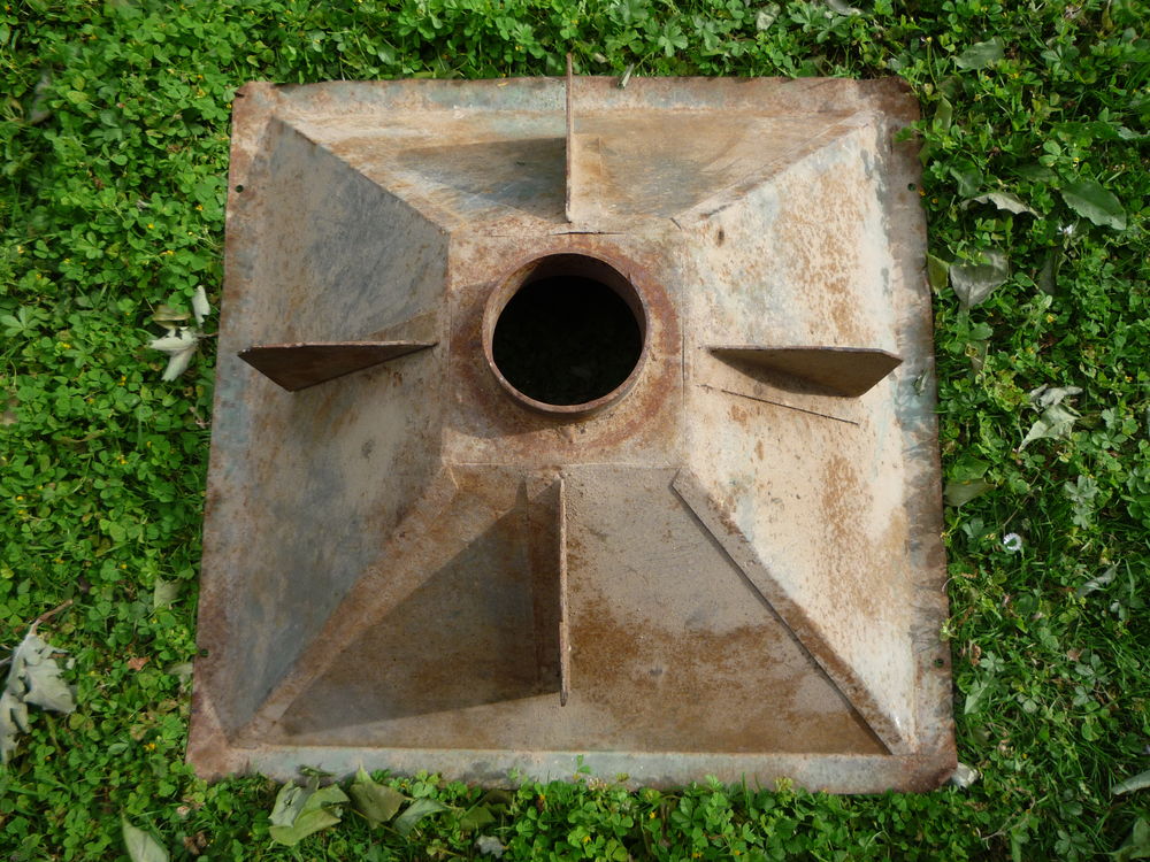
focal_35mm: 30
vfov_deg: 46.8
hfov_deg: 60.0
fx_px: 997
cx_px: 575
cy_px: 431
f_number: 4
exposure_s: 1/200
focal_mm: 5.2
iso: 100
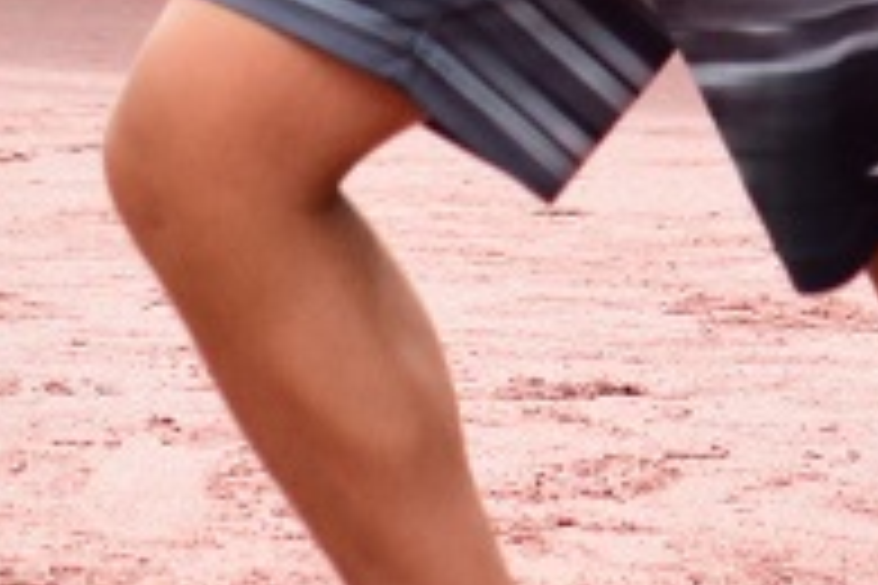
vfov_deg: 1.3
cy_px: -414
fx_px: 25352
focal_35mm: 1040
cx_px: 99
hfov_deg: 2.0
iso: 640
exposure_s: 1/1600
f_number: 4.8
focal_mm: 135
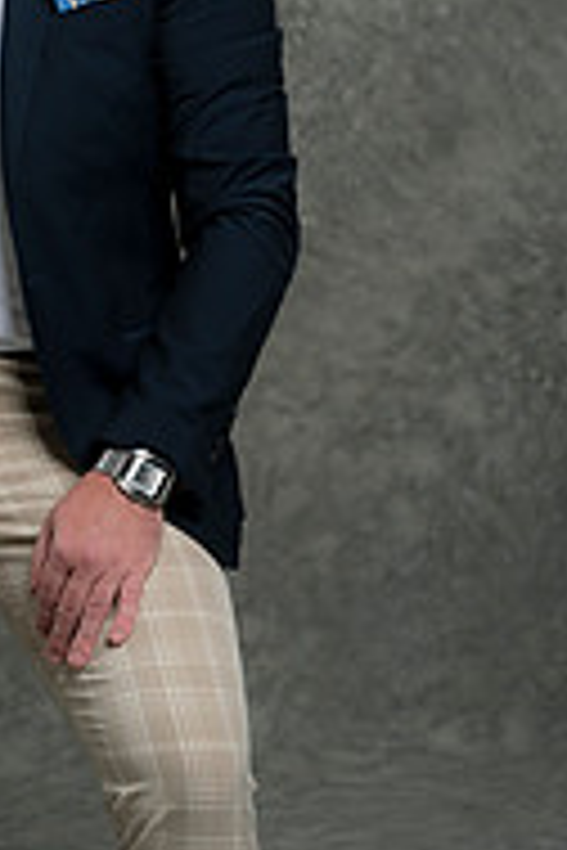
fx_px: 3095
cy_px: 315
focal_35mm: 131
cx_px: -86
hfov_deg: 10.3
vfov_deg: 15.6
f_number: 4
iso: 125
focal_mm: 55
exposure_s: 1/160
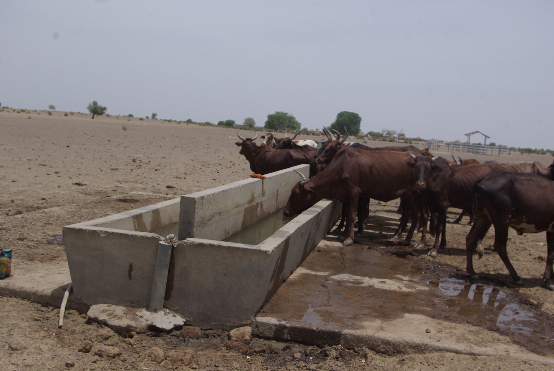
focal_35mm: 39
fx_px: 601
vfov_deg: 34.3
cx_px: 277
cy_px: 186
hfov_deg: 49.5
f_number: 8
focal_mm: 26
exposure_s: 1/350
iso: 100
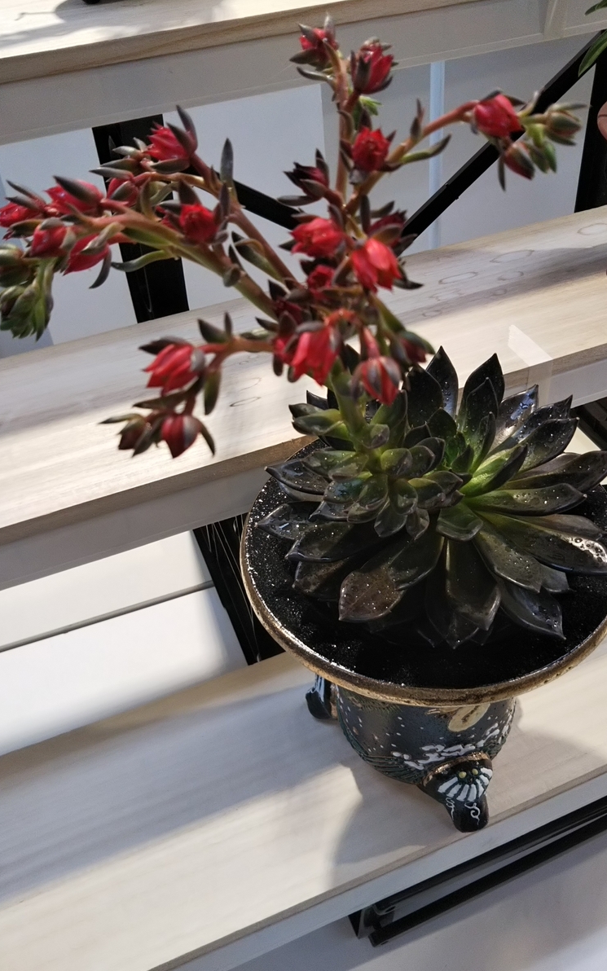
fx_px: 847
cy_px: 486
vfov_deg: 59.7
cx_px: 332
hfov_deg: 39.4
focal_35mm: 32
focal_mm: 4
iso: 50
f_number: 2.2
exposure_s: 1/60
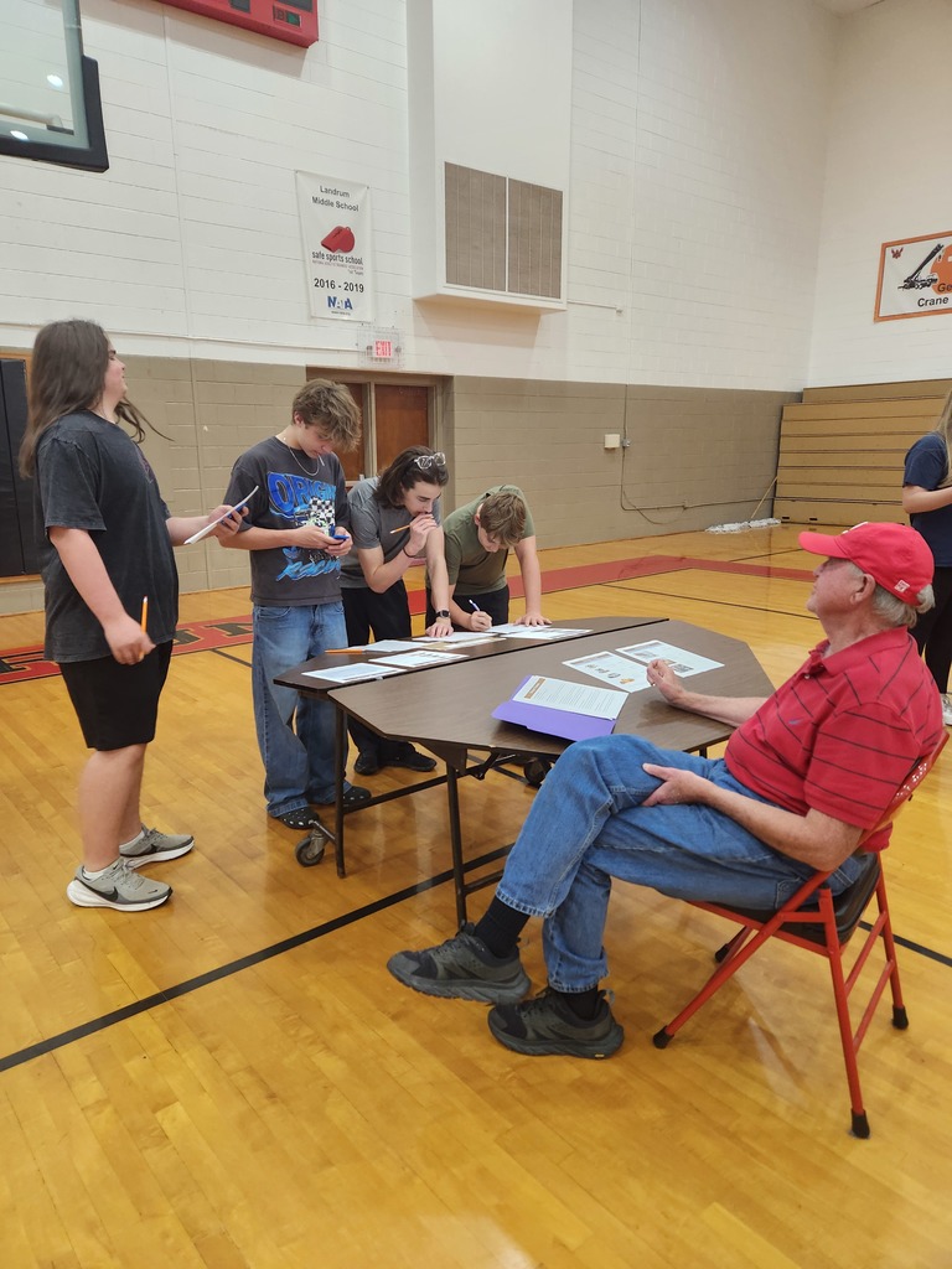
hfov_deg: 58.9
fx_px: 843
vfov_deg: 73.9
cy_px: 634
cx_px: 476
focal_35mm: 23
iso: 200
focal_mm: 5.4
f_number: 1.8
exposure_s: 1/120
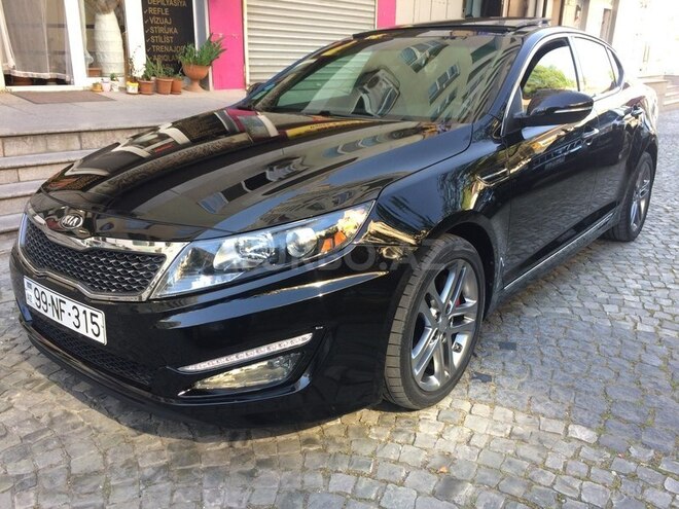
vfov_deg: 48.2
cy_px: 254
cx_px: 340
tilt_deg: -19.9
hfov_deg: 61.7
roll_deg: -1.4
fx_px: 569
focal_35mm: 29
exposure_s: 1/100
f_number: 2.2
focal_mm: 4.15
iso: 50
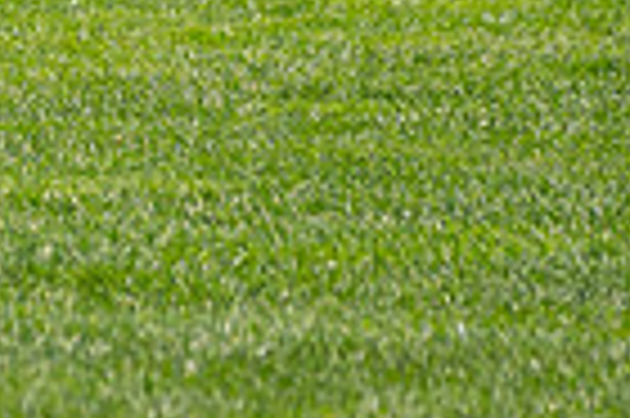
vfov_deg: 1.1
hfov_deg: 1.7
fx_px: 21779
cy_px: -407
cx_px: -666
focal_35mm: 1246
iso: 400
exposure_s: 1/4000
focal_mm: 200
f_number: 3.2
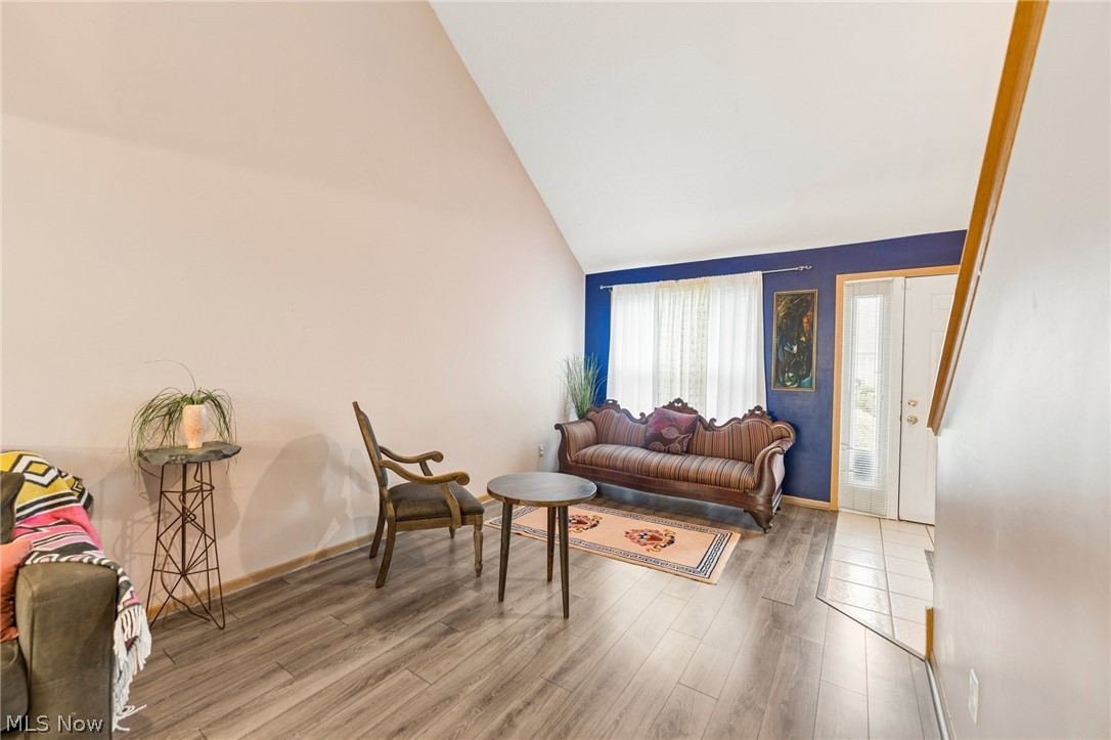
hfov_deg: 104.3
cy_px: 370
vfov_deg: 81.2
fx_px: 432
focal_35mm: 14
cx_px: 556
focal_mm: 14
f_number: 2.8
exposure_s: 1/10
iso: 200
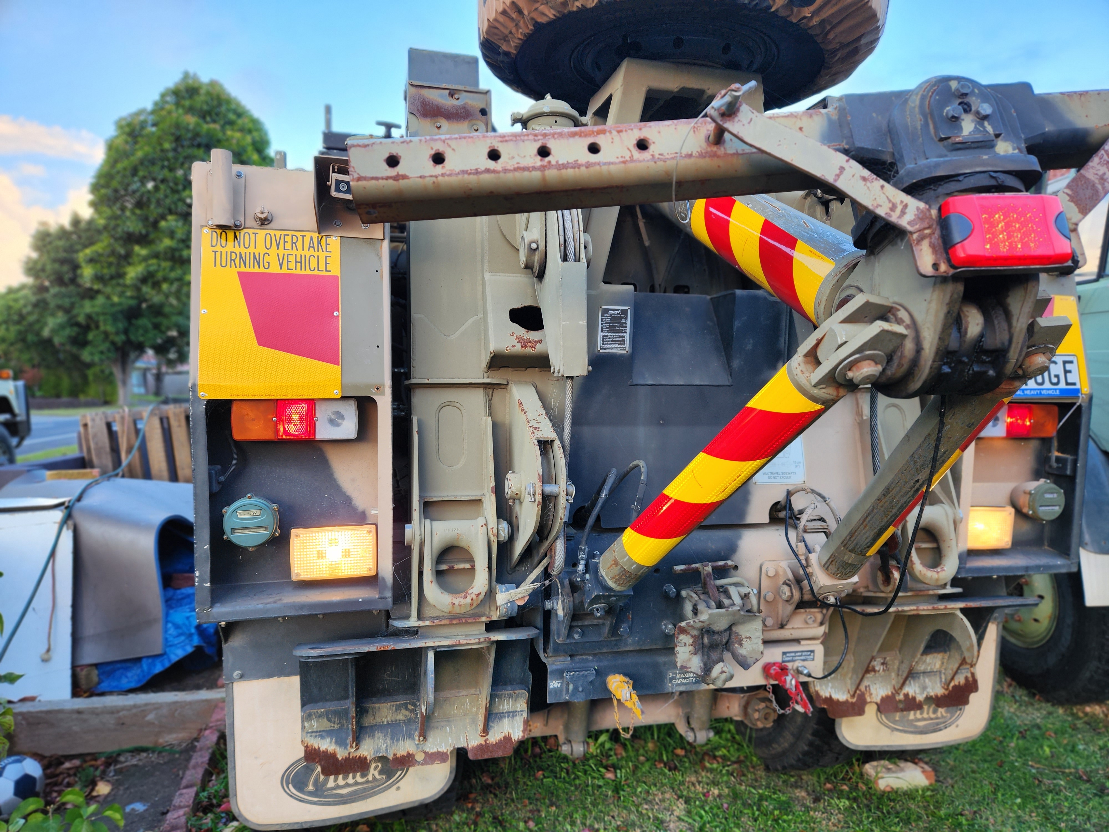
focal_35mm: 23
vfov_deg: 58.9
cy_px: 416
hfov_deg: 73.9
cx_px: 554
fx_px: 737
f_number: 1.8
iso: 50
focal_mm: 5.4
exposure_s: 1/100
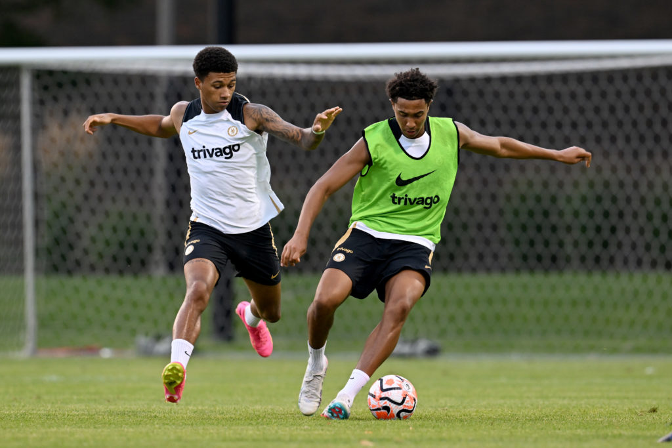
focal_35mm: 400
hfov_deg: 5.2
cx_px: 336
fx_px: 7467
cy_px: 224
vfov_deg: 3.4
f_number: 4
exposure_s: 1/640
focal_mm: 400
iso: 1000
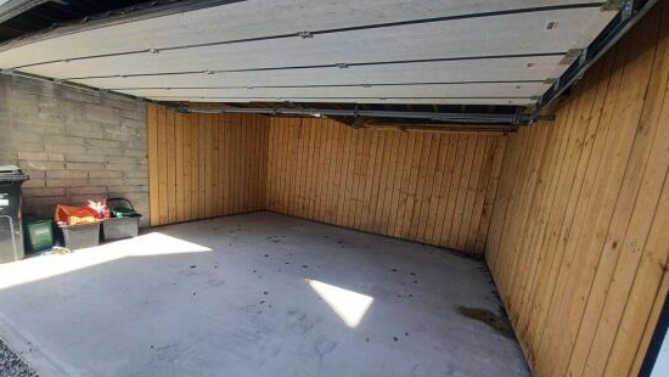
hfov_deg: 103.0
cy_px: 218
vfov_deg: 70.2
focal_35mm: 15
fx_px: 266
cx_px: 329
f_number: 2.2
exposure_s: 1/137
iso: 40
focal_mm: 1.42
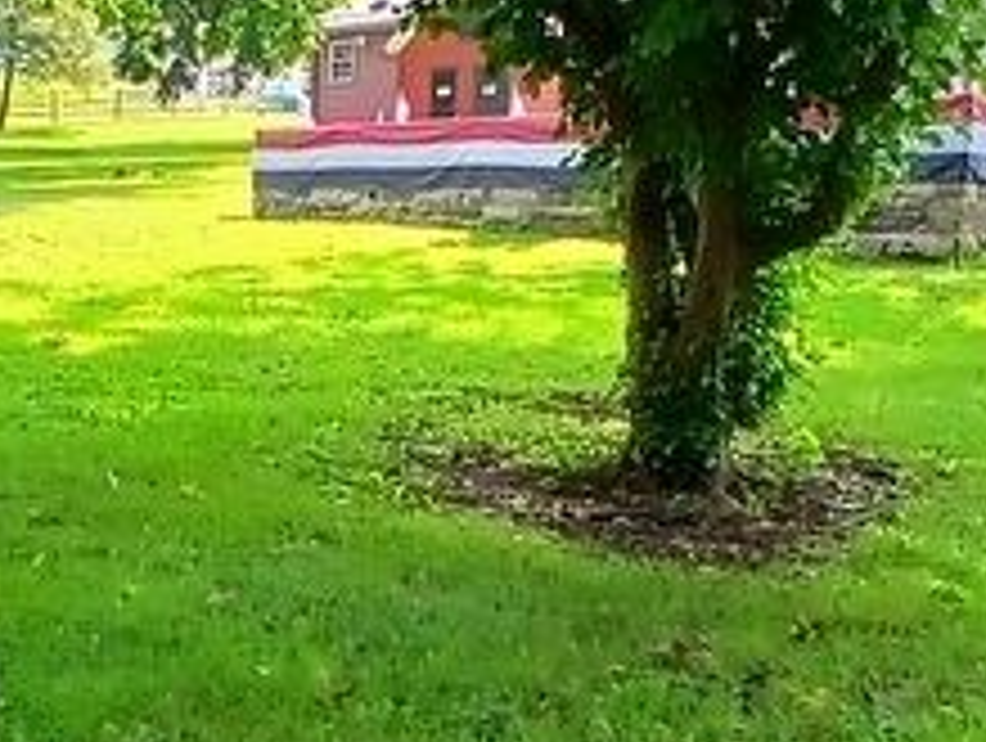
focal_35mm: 62
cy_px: 495
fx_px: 1769
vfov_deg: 23.6
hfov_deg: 30.6
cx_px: 243
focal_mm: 1.4
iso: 50
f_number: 2.2
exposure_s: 1/122
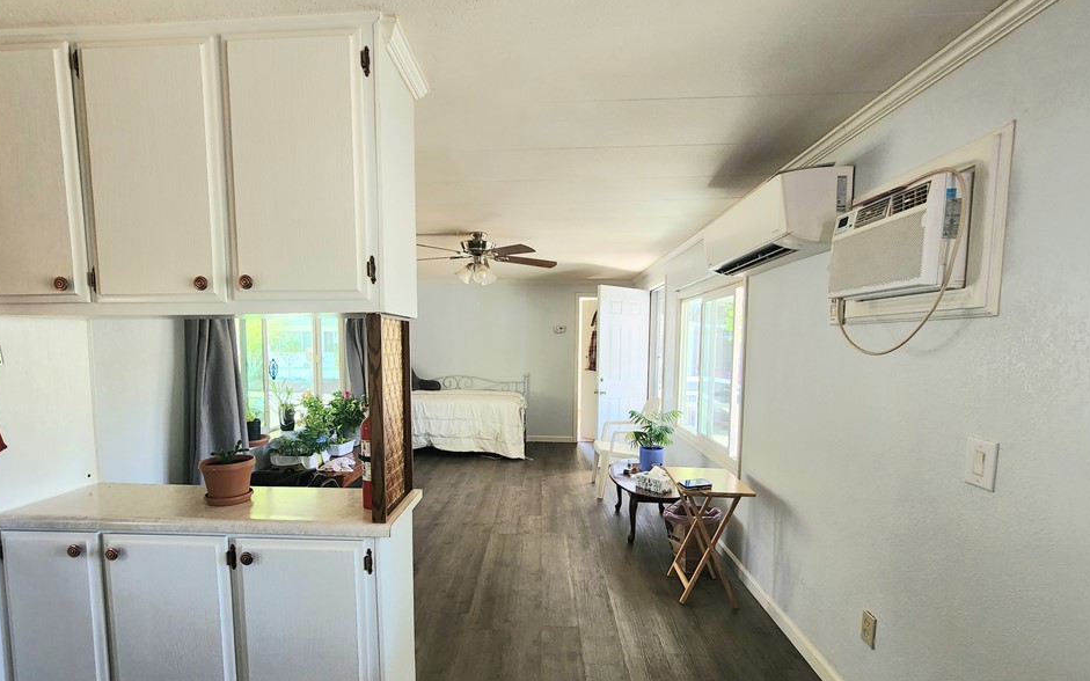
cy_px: 386
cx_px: 520
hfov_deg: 101.4
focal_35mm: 15
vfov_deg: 74.4
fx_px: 446
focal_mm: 2.2
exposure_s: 1/60.2
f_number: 2.2
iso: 200
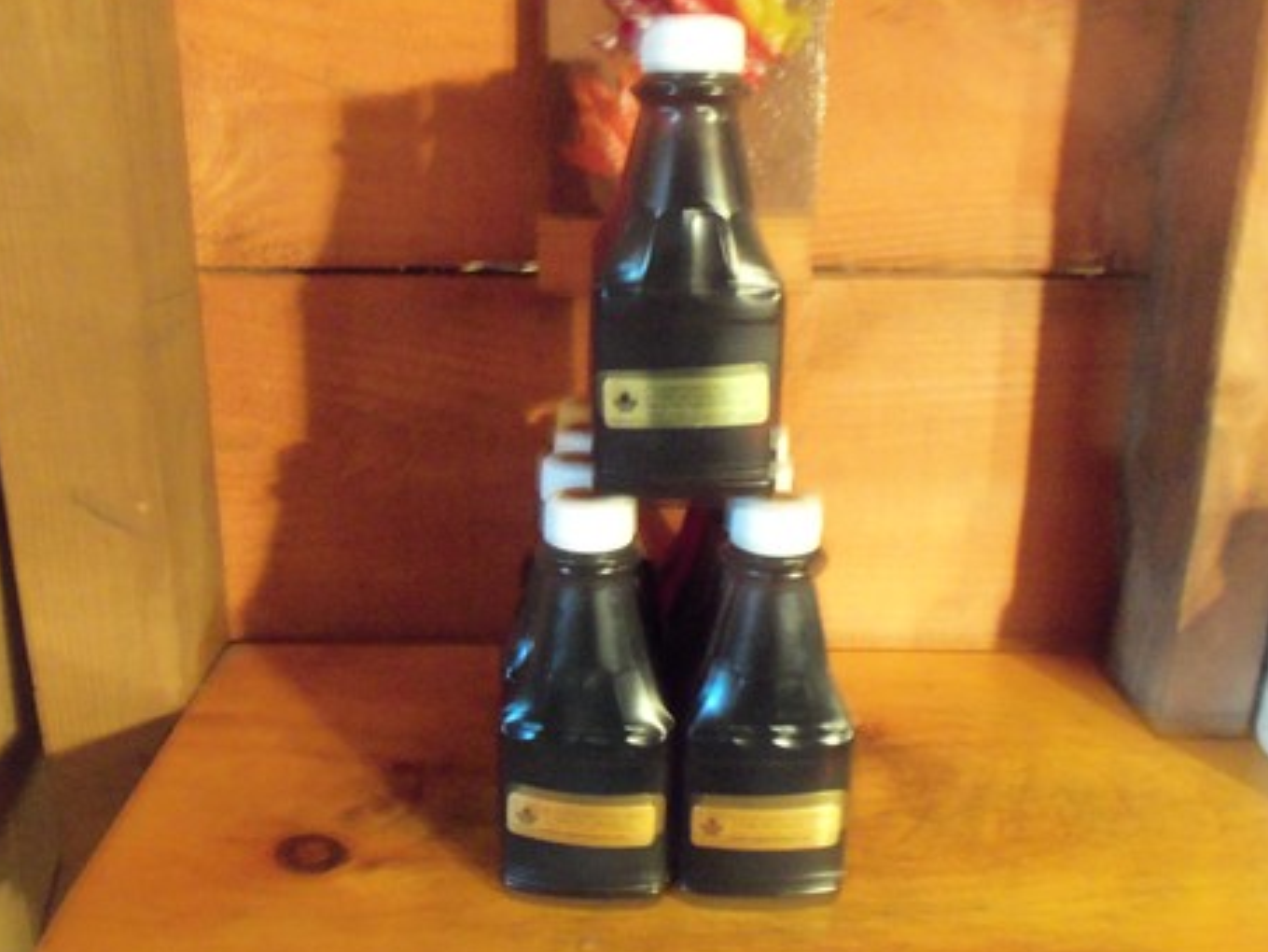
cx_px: 585
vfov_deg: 44.1
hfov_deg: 56.7
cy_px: 441
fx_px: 1172
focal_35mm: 32
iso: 400
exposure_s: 1/2
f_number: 3.4
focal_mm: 5.2
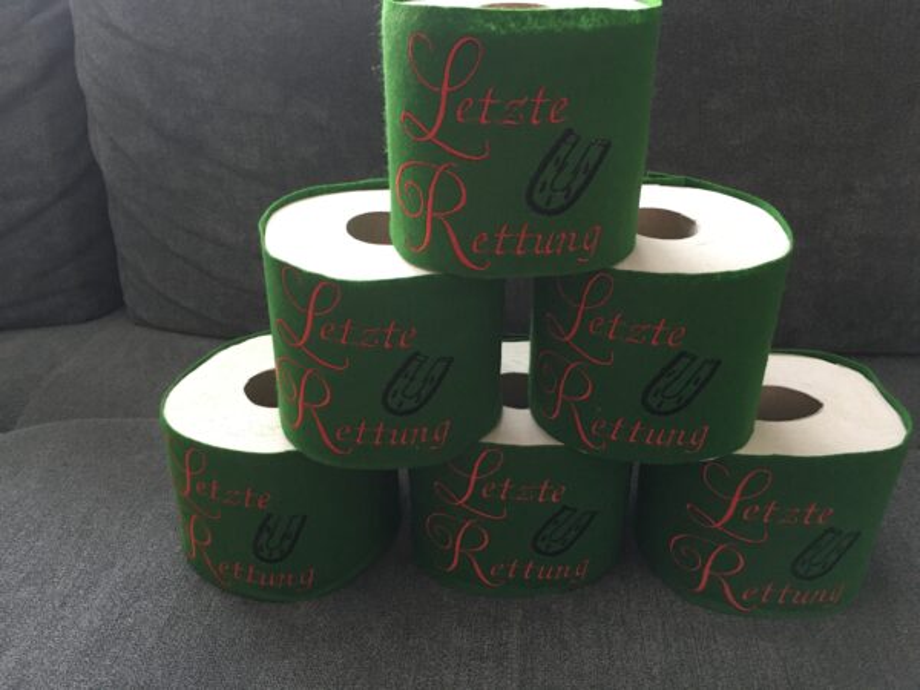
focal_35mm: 29
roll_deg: -0.3
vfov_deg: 48.2
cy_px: 345
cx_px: 460
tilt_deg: -27.5
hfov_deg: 61.7
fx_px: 771
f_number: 2.2
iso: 200
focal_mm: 4.15
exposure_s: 1/20
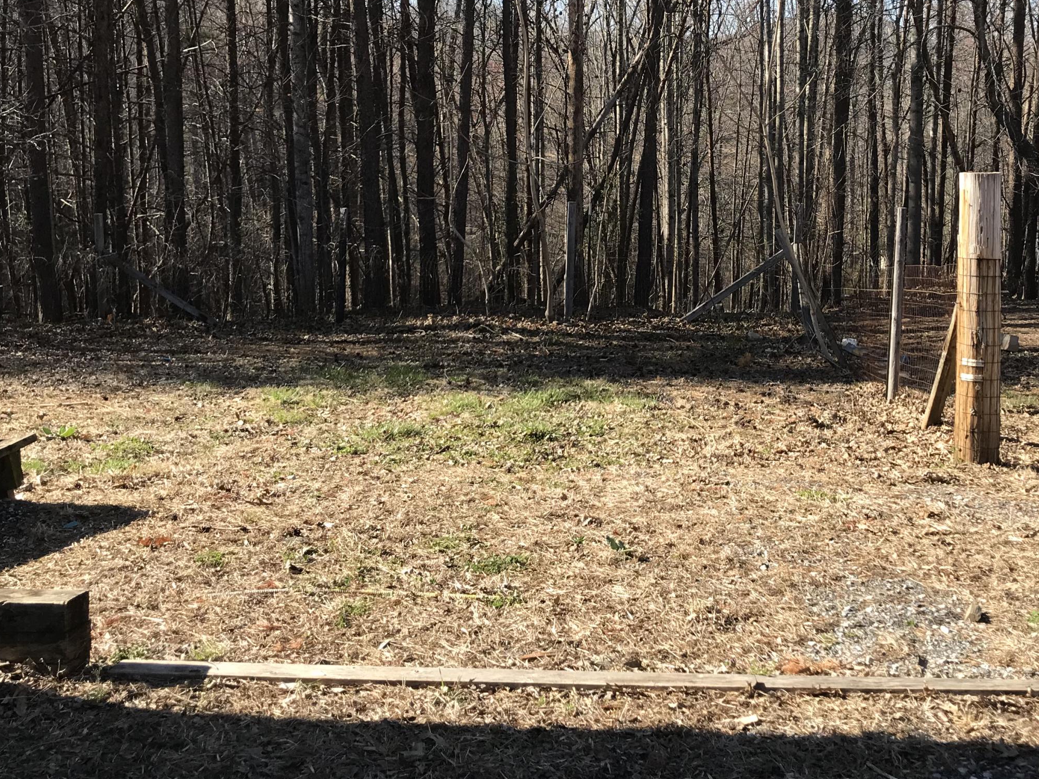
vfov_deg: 34.0
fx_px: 1261
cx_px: 648
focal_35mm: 42
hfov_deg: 44.4
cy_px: 253
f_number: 1.8
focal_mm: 3.99
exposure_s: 1/699
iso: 20
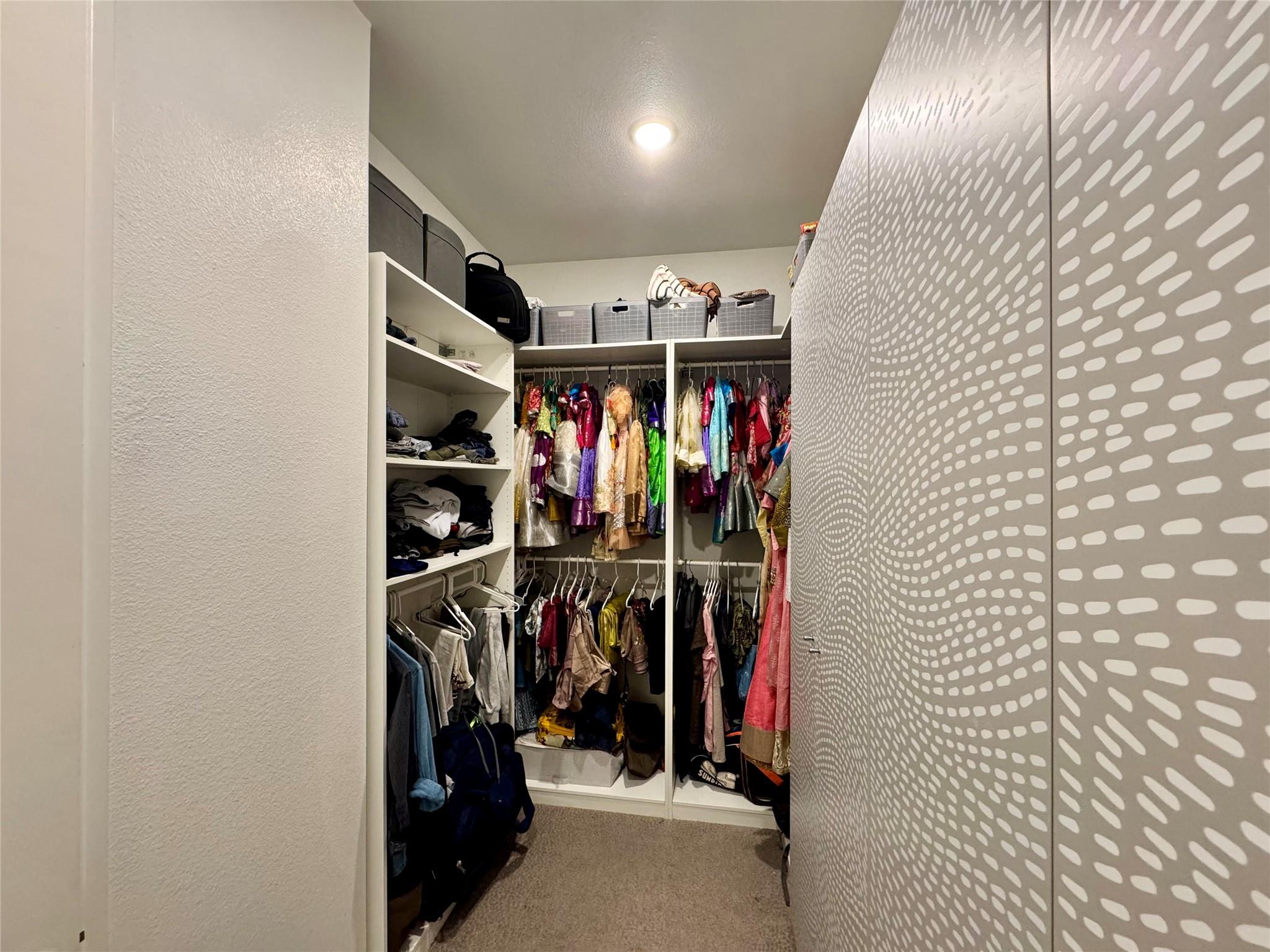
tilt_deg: +0.9
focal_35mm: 14
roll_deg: -0.1
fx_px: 514
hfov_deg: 102.1
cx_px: 635
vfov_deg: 85.7
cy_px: 476
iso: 320
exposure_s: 1/60
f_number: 2.2
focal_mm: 2.22
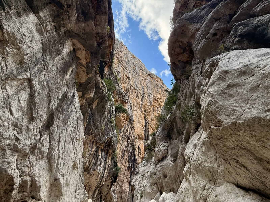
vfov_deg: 85.7
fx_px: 109
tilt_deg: +46.8
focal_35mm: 14
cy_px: 101
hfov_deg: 102.1
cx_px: 135
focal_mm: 2.22
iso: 50
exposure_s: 1/324
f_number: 2.2
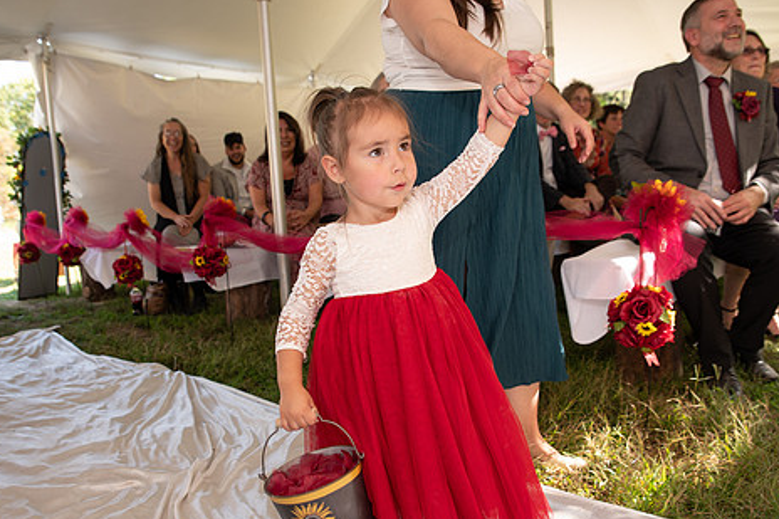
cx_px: 368
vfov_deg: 43.3
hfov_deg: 61.9
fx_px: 649
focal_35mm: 30
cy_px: 316
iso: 320
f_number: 3.5
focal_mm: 24
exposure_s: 1/200
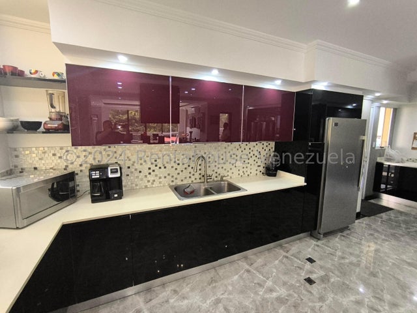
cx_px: 208
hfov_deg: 94.5
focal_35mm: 16
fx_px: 193
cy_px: 156
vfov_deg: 78.1
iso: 320
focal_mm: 1.65
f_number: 2.2
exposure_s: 1/50
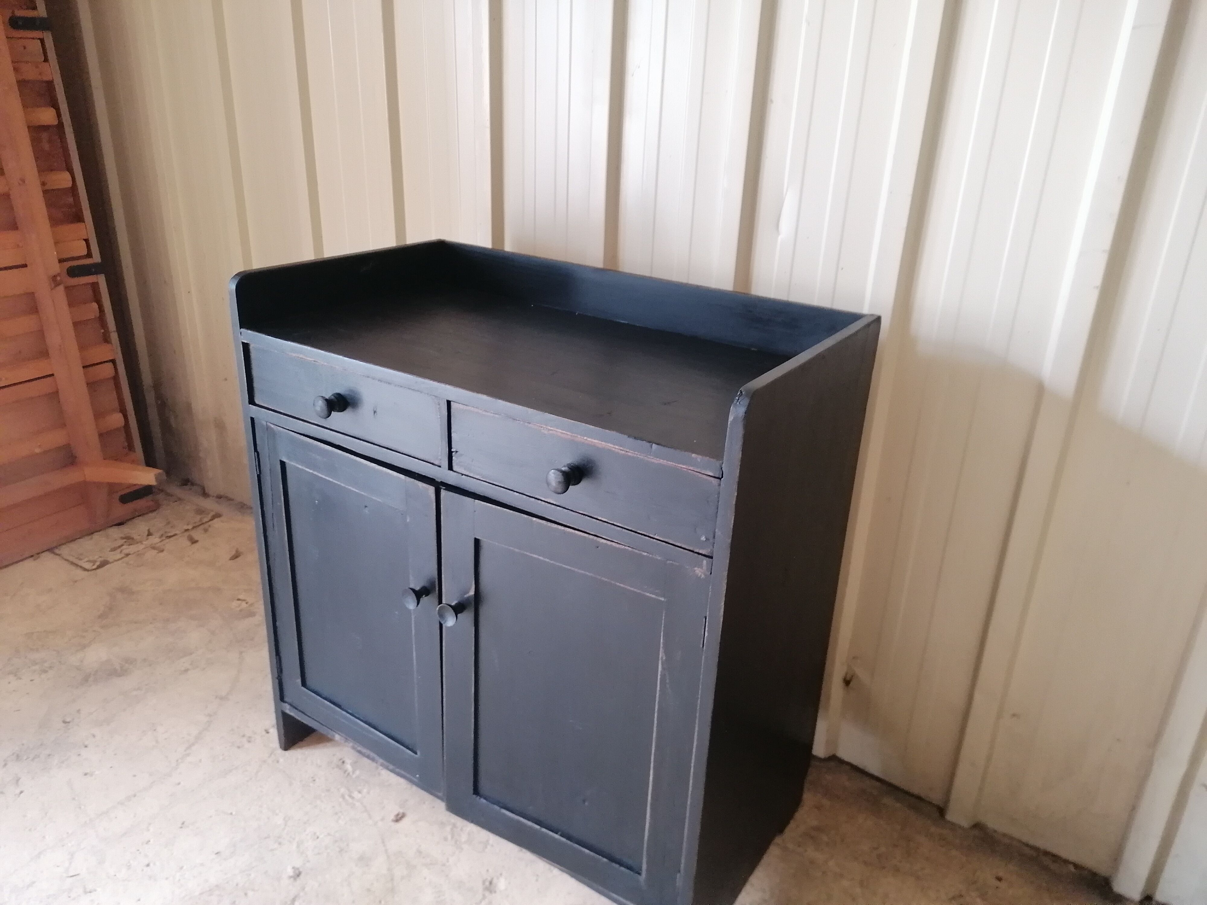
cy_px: 452
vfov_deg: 51.4
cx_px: 604
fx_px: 941
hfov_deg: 65.3
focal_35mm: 27
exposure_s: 1/25
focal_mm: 4.75
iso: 500
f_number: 1.8
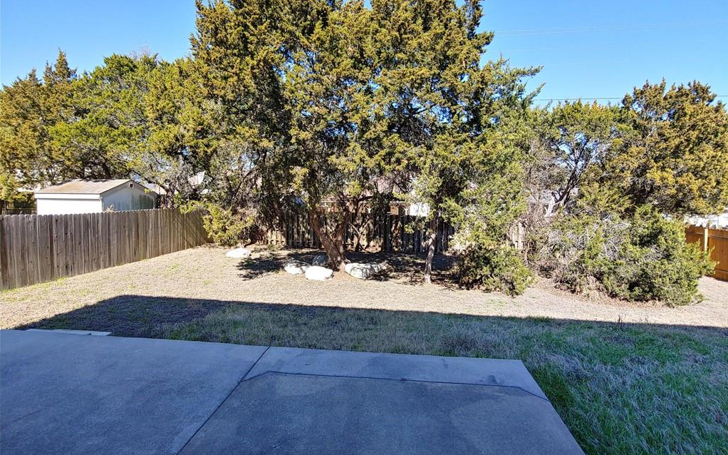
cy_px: 210
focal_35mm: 17
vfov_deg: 67.9
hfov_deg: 94.4
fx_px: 337
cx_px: 364
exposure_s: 1/290
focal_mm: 2.18
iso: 50
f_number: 1.9
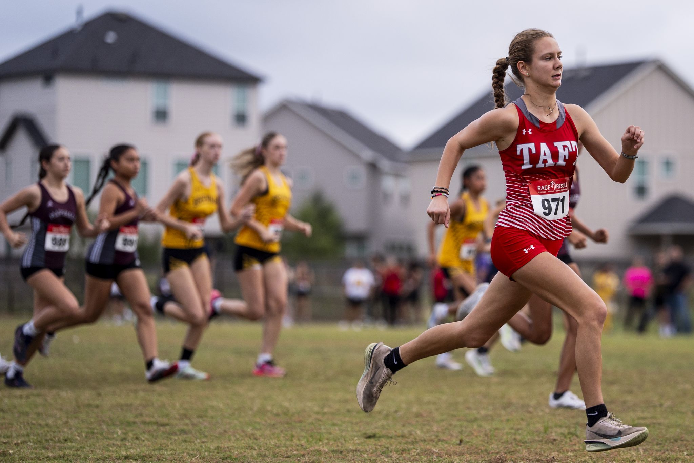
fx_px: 3118
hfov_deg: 12.7
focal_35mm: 162
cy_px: 189
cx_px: 539
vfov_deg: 8.5
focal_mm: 104
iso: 1000
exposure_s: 1/1600
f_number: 2
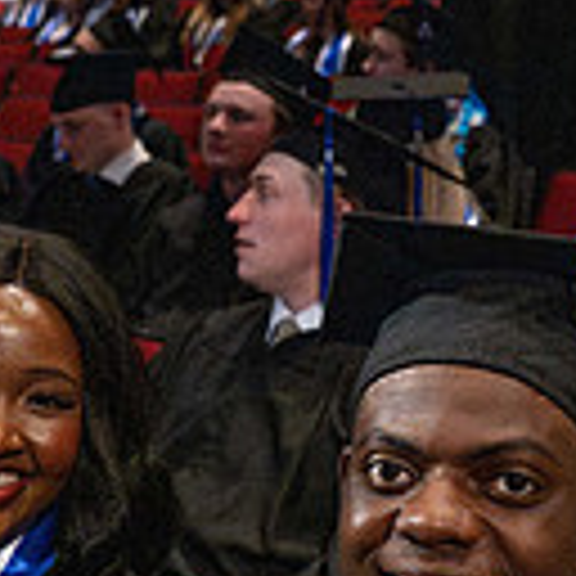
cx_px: 74
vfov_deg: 17.9
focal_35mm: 97
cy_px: 356
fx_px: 1826
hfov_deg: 17.7
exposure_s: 1/125
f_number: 3.5
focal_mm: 24
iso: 12800
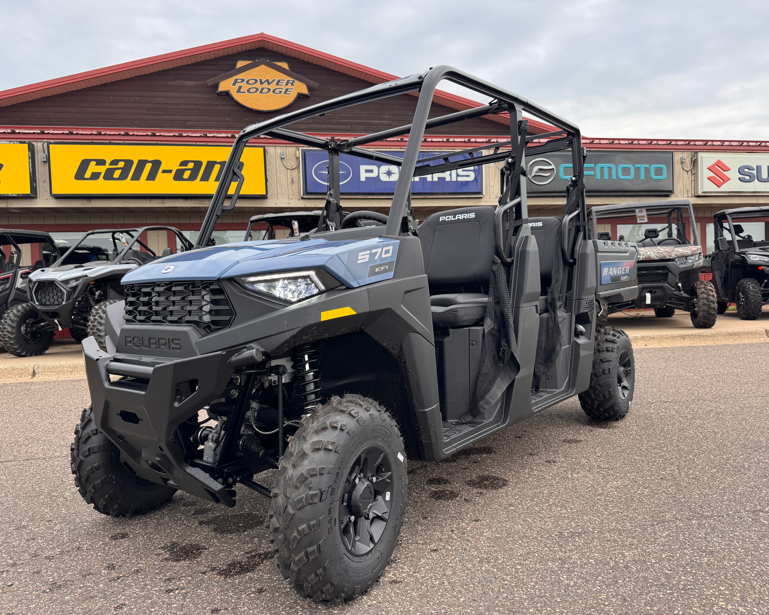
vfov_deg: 56.8
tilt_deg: -1.7
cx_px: 363
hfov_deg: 68.0
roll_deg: +1.7
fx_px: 569
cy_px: 308
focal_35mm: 25
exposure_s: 1/1076
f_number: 1.78
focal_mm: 6.76
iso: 80
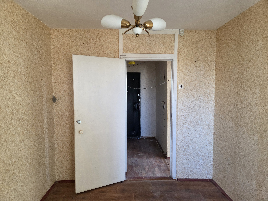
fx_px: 178
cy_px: 100
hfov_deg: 73.9
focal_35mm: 23
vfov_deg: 58.9
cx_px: 134
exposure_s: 1/100
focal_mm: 5.4
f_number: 1.8
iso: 250
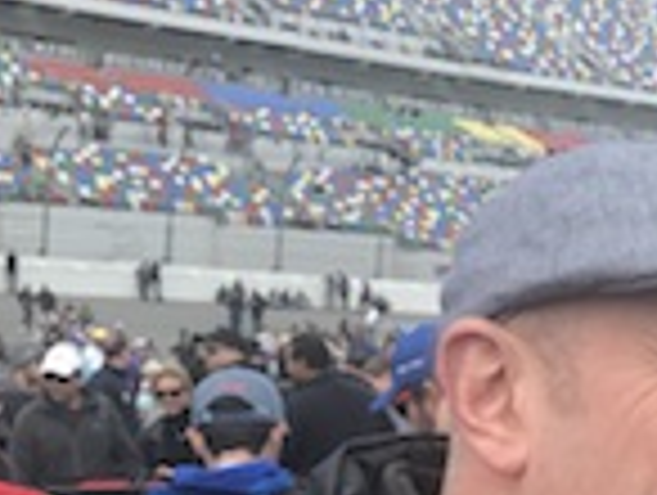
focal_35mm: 92
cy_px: 662
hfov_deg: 20.0
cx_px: 778
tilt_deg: -11.4
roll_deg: -1.3
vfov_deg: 15.3
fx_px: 1749
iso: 20
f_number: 1.8
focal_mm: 3.99
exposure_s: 1/754
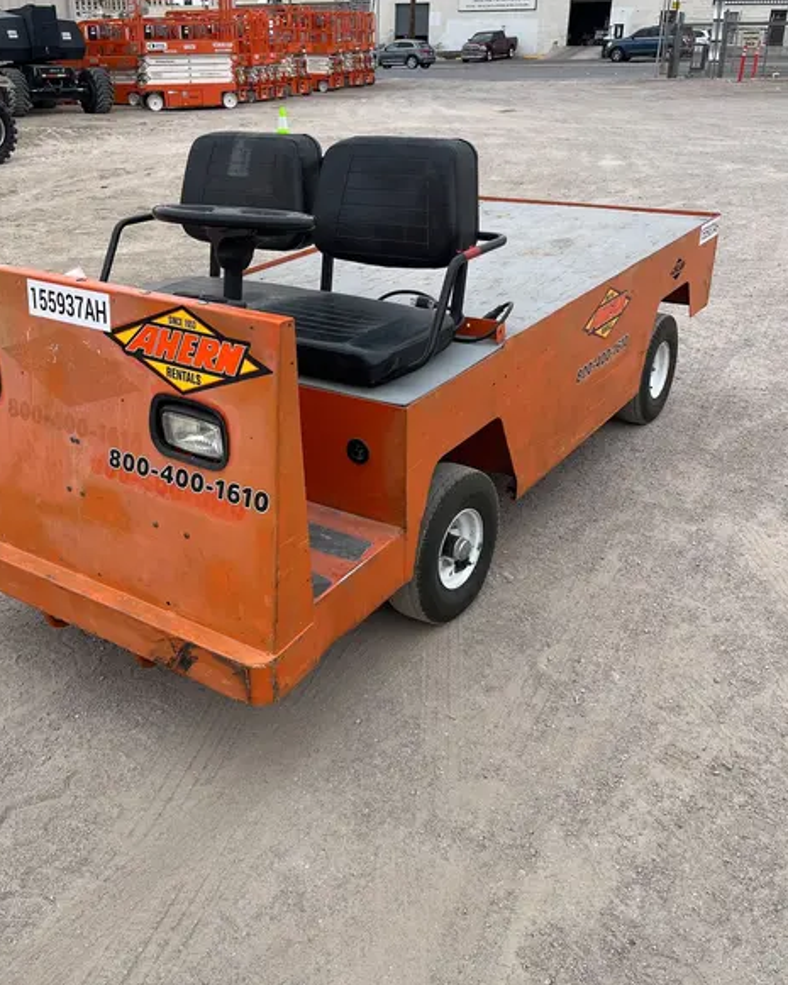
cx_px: 325
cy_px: 477
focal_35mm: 32
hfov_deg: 45.6
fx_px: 933
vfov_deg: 55.6
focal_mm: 5.1
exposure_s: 1/2101
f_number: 1.6
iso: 50
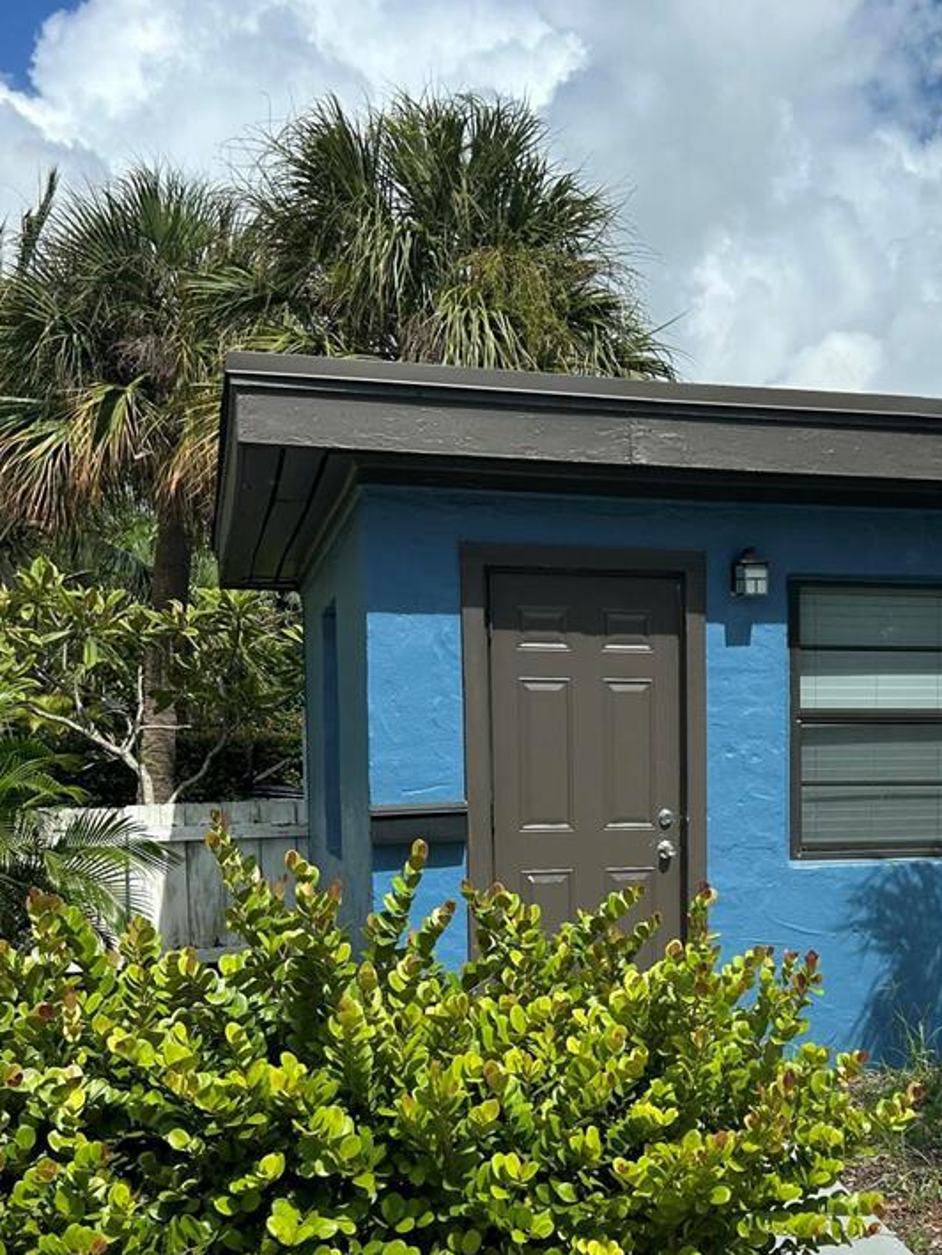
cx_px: 768
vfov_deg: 42.3
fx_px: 1596
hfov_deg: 31.9
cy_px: 846
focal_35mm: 44
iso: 50
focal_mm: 5.7
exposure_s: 1/6993
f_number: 1.5
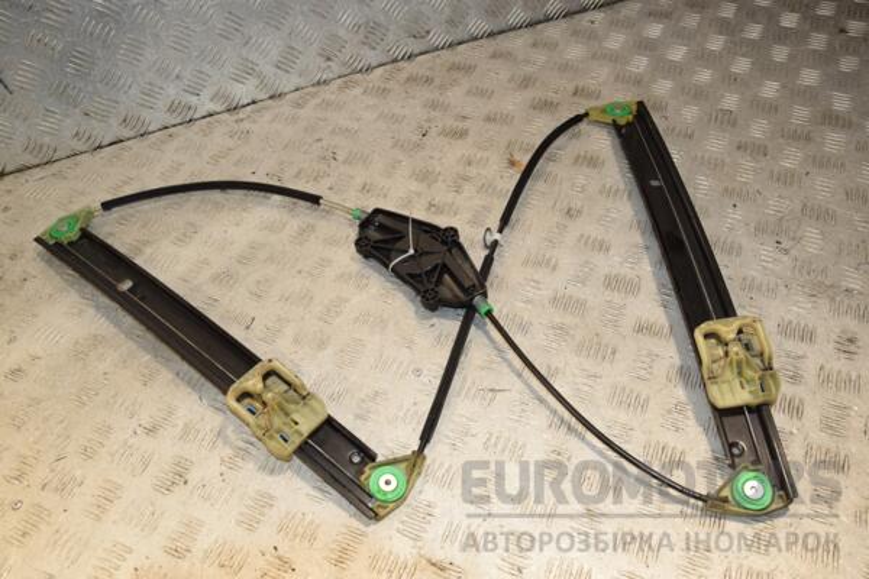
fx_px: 760
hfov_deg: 59.5
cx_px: 434
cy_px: 290
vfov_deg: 41.7
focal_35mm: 32
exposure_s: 1/200
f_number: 7.1
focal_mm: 21
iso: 800
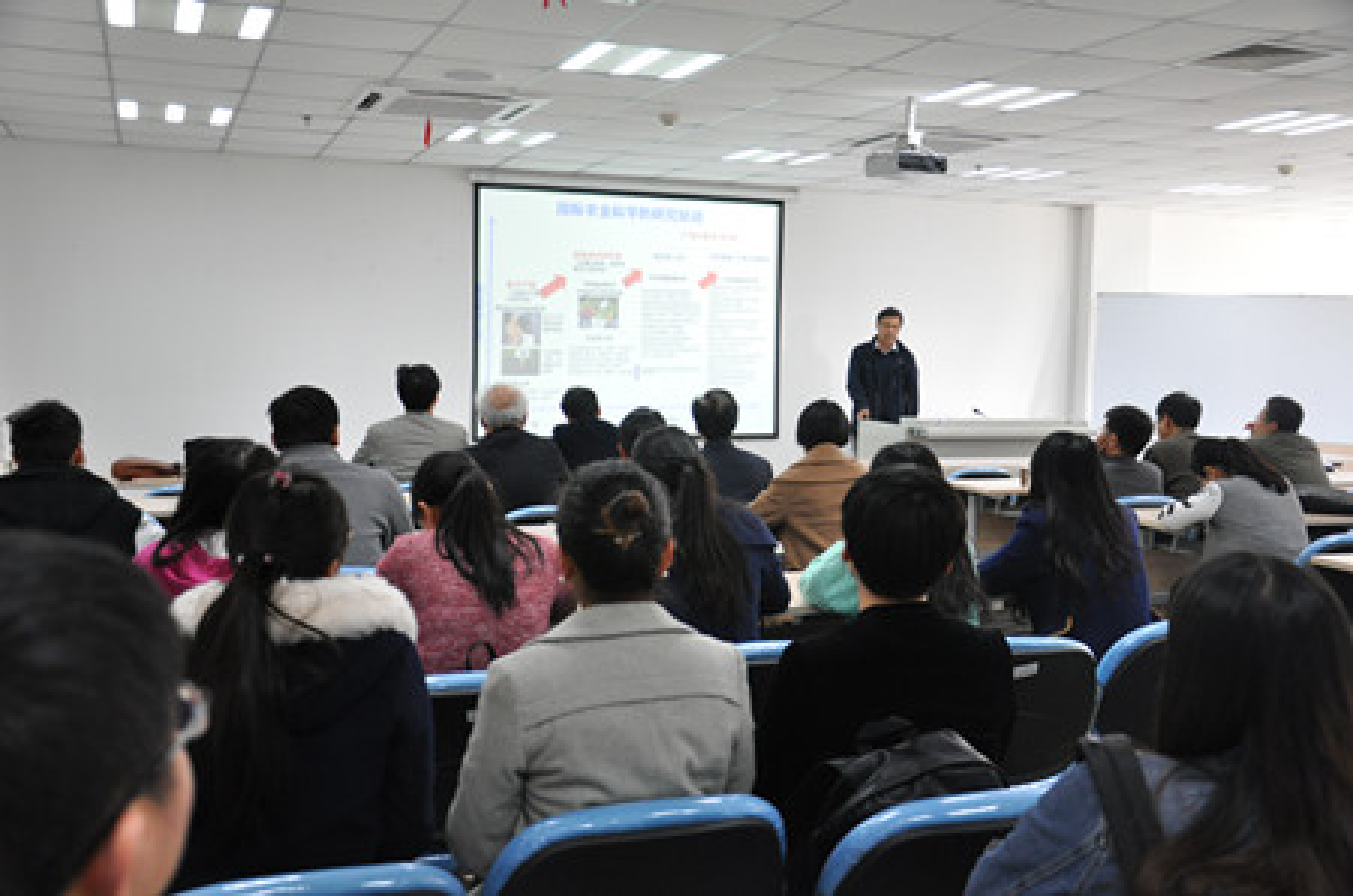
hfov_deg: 53.2
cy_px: 448
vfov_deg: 36.7
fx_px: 1350
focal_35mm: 36
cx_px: 676
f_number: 3.8
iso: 1000
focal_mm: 24
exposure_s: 1/60
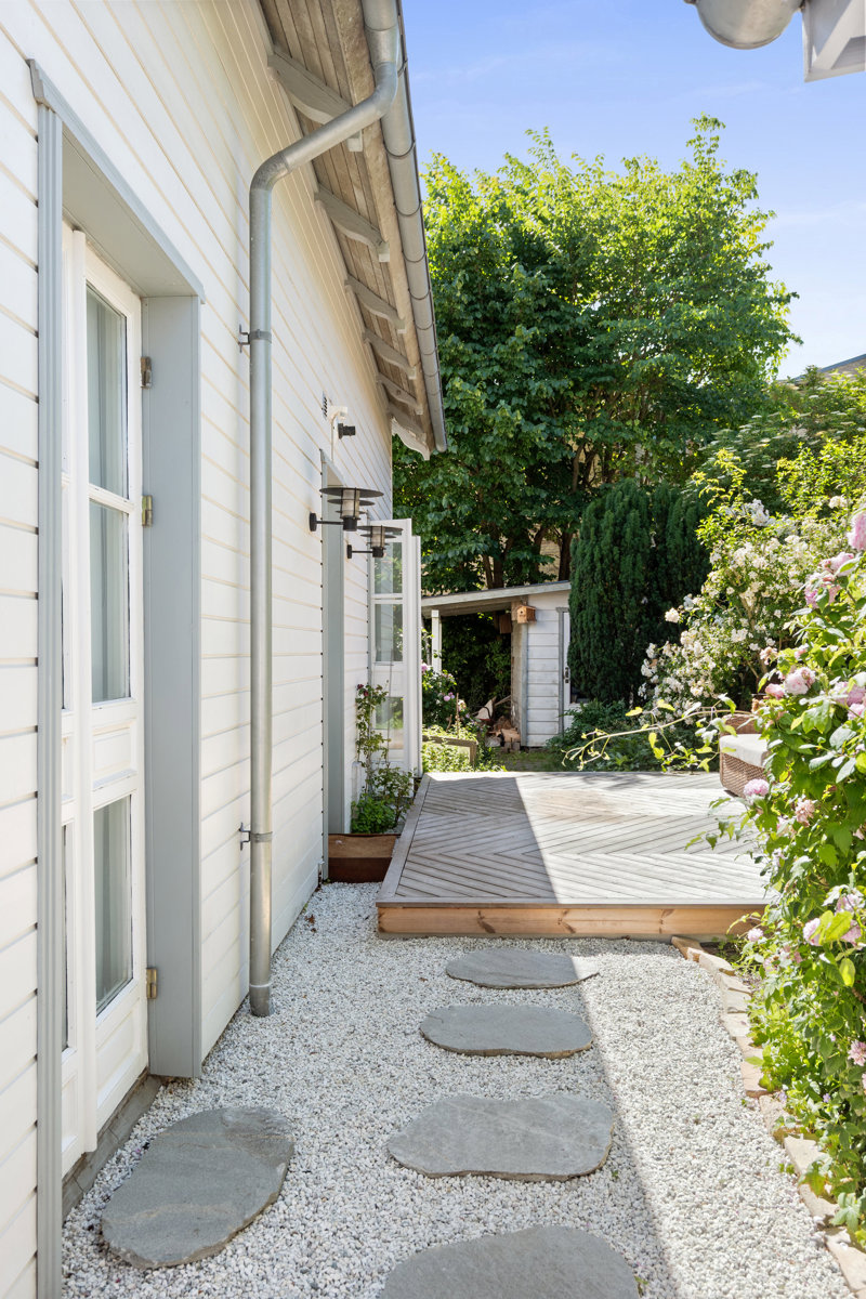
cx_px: 433
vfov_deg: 65.5
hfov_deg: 46.4
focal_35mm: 28
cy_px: 650
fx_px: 1010
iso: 320
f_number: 7.1
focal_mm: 28
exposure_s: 1/160
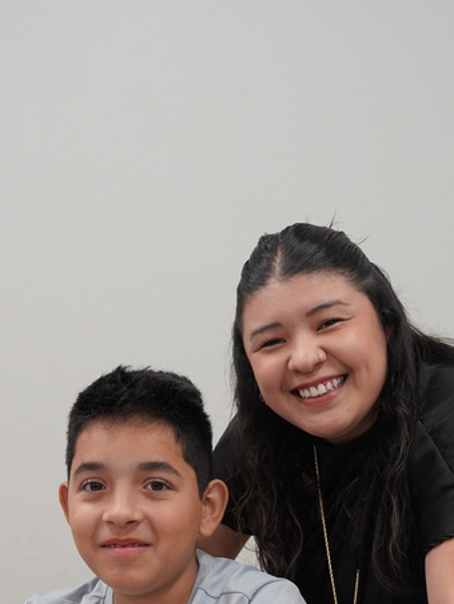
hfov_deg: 23.3
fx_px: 1101
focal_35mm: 63
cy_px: 543
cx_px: 249
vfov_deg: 29.5
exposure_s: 1/160
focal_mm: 29
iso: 1000
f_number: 4
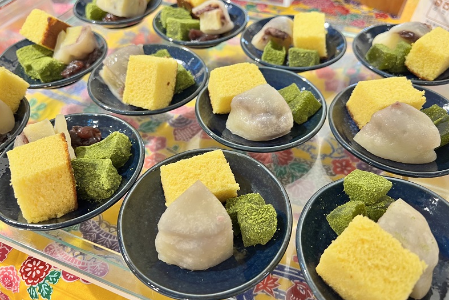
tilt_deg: -44.7
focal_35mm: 28
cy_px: 136
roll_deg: +1.3
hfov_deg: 65.5
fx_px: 349
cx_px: 230
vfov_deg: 46.4
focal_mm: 5.7
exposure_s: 1/50
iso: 100
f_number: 1.5
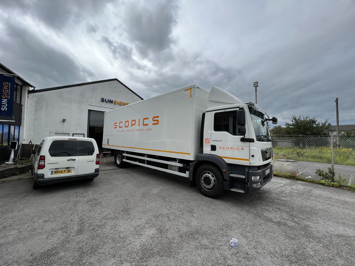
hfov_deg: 106.2
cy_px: 133
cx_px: 178
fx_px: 133
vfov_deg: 89.9
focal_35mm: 13
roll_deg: -1.3
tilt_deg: +0.9
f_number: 1.8
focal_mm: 1.57
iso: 32
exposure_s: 1/1277
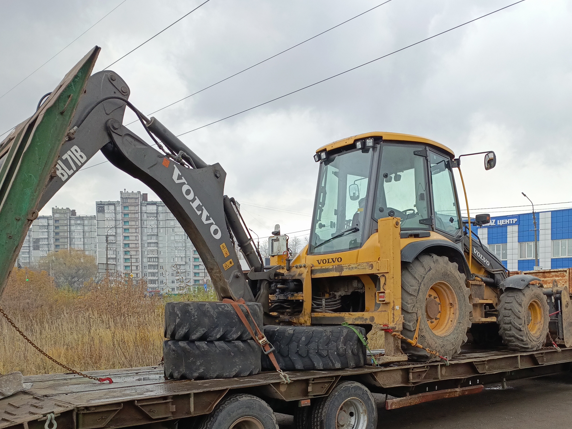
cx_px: 336
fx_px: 611
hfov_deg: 49.9
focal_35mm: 37
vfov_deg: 38.0
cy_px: 301
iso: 112
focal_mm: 4.76
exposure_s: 1/178
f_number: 1.69
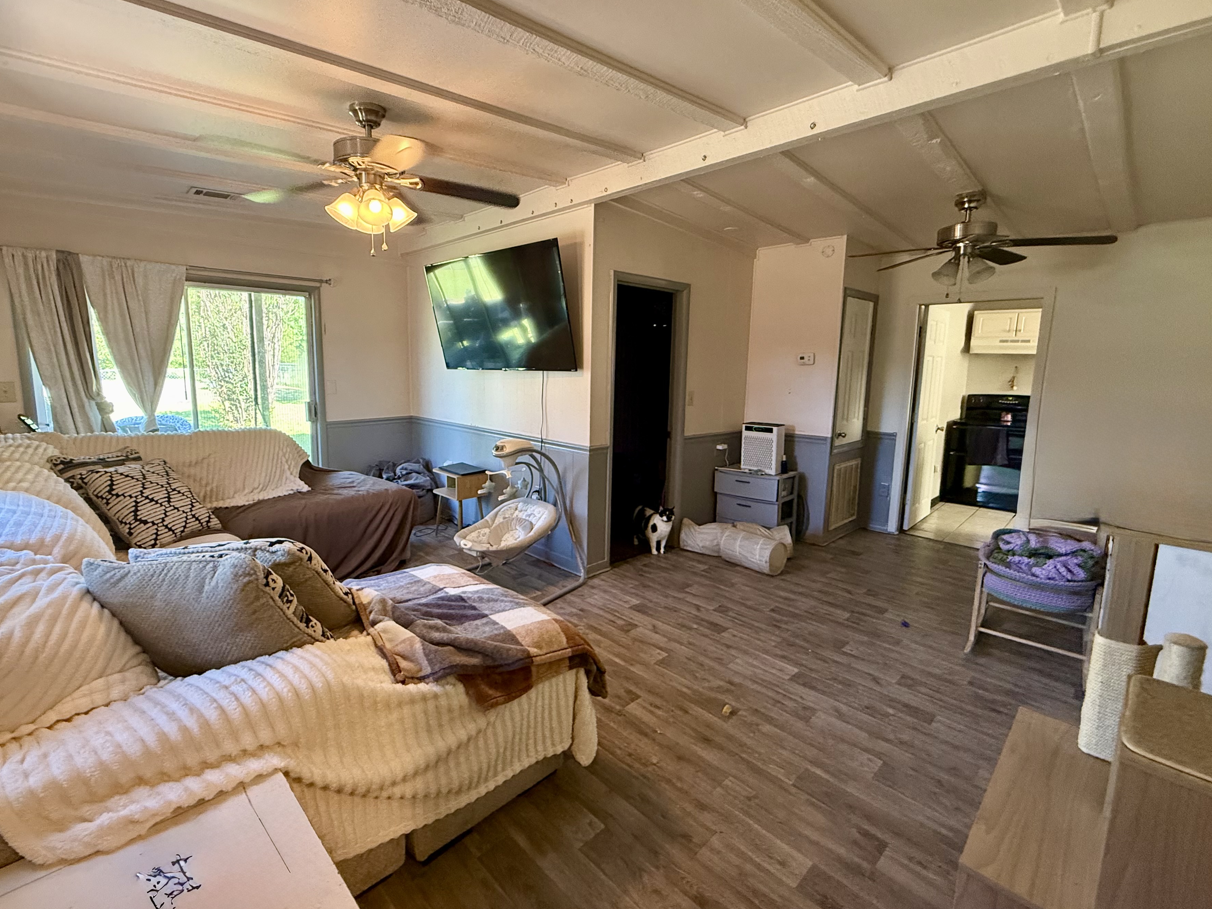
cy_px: 438
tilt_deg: -6.4
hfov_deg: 94.4
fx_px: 560
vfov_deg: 78.1
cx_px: 571
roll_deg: -0.8
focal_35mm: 16
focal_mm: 2.22
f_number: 2.2
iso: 400
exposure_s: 1/60
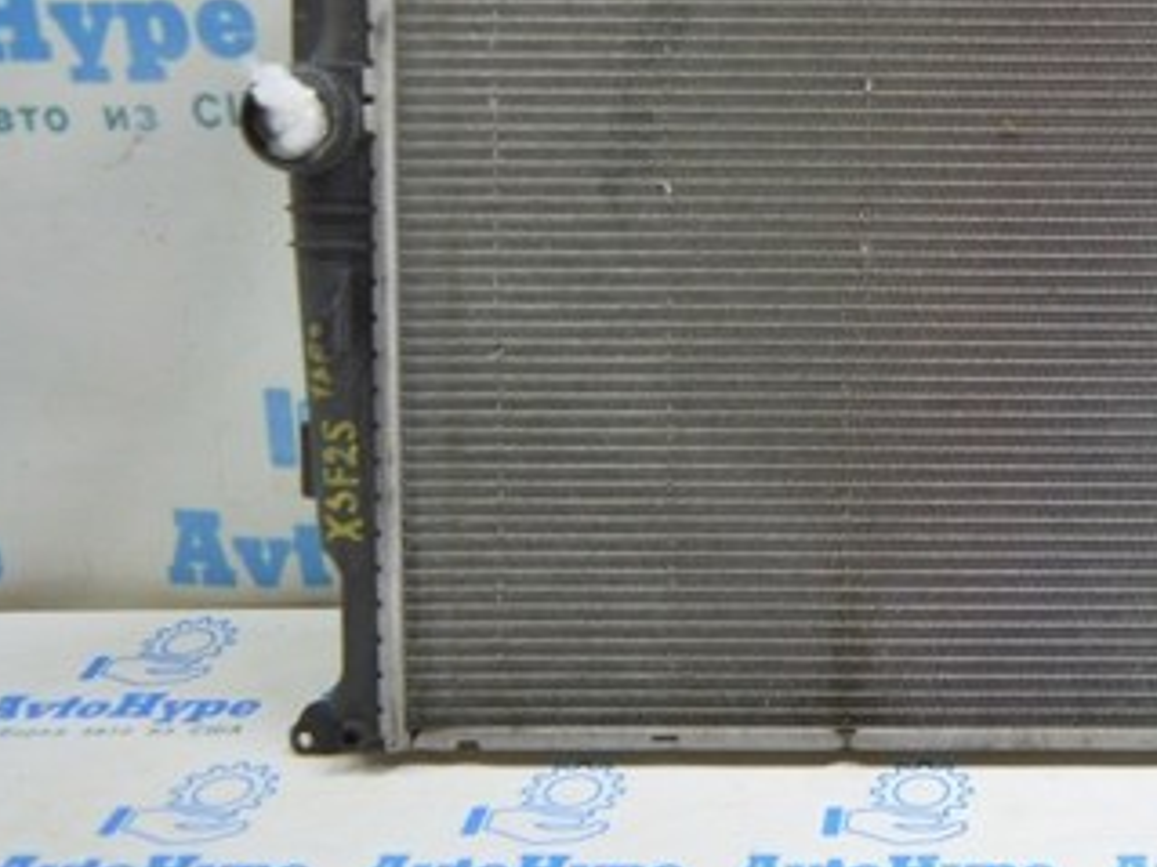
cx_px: 1045
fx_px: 1737
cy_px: 234
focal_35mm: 52
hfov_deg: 34.7
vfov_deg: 27.7
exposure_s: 1/40
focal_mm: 18
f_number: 3.5
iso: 400
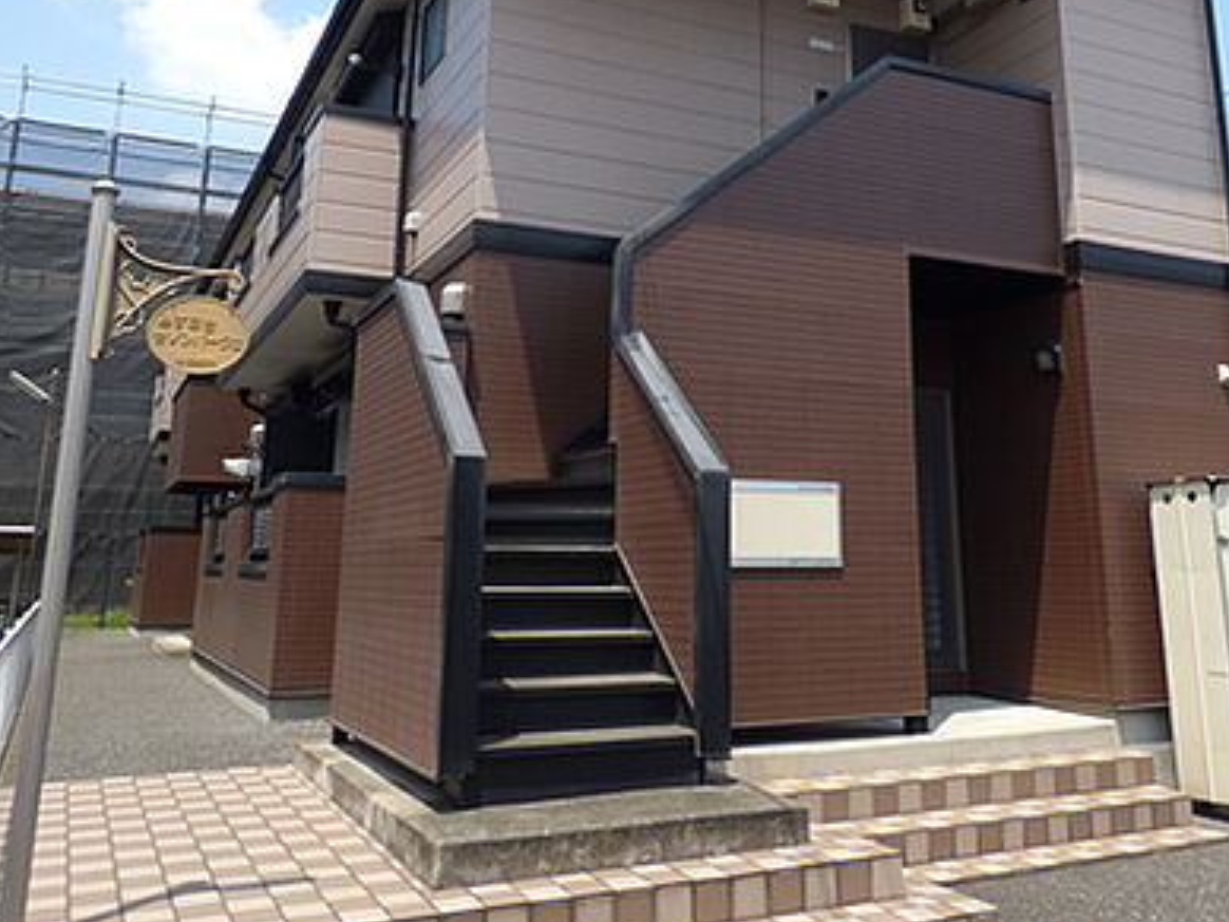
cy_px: 260
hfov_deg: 55.2
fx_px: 1172
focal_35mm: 33
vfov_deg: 42.0
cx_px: 697
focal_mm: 3.58
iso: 100
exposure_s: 1/1300
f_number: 2.8
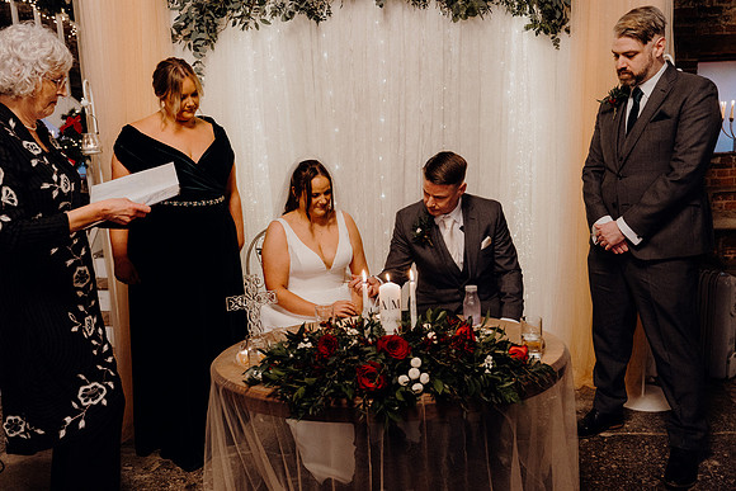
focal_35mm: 30
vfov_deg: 43.6
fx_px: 613
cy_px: 246
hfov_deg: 61.9
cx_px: 368
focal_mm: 30
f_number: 3.5
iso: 3200
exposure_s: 1/160
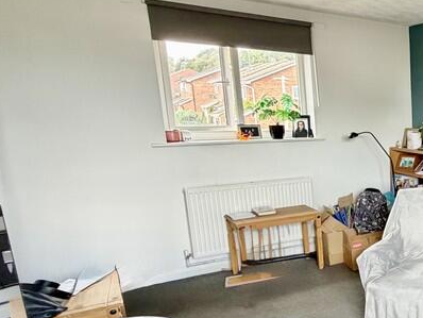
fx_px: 440
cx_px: 520
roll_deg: +0.1
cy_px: 191
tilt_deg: -10.0
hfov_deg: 37.3
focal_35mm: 36
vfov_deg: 39.5
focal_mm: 2.22
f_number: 2.2
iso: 320
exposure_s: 1/121
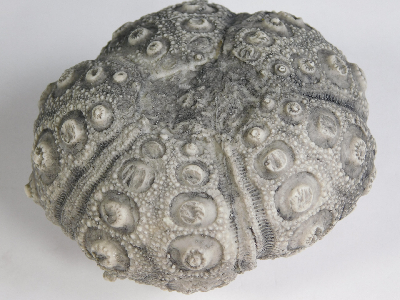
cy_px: 150
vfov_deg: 14.9
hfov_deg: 19.8
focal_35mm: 99
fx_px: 1144
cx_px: 200
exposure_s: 1/200
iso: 125
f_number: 4.6
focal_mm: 17.6
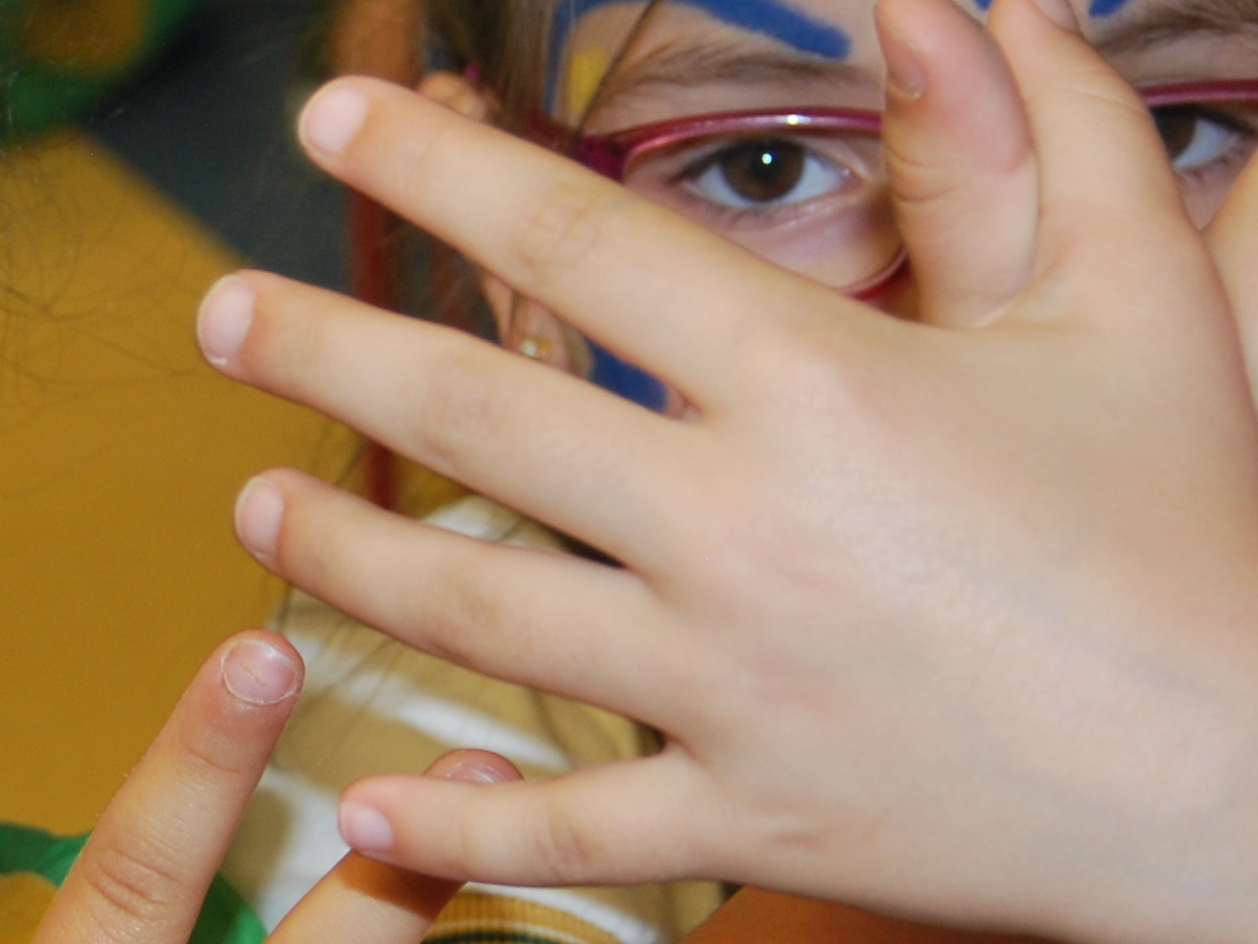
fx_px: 5742
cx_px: 54
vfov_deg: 9.4
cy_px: 688
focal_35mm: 158
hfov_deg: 12.4
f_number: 4.5
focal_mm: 32
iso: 200
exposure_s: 1/60
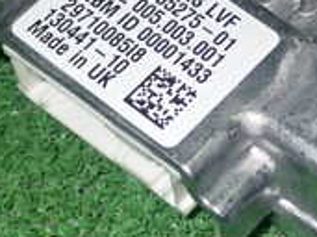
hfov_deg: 13.6
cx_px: 278
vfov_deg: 10.2
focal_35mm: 144
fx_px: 1318
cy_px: 26
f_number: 8
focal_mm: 7.31
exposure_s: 1/40
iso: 250
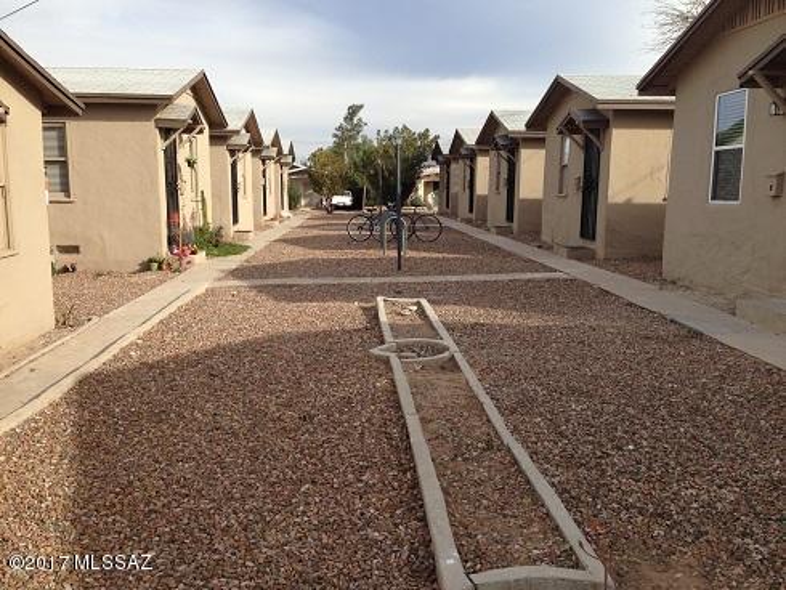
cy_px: 295
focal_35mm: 33
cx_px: 393
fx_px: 750
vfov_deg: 43.0
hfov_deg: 55.3
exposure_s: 1/1106
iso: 50
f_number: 2.4
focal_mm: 4.12
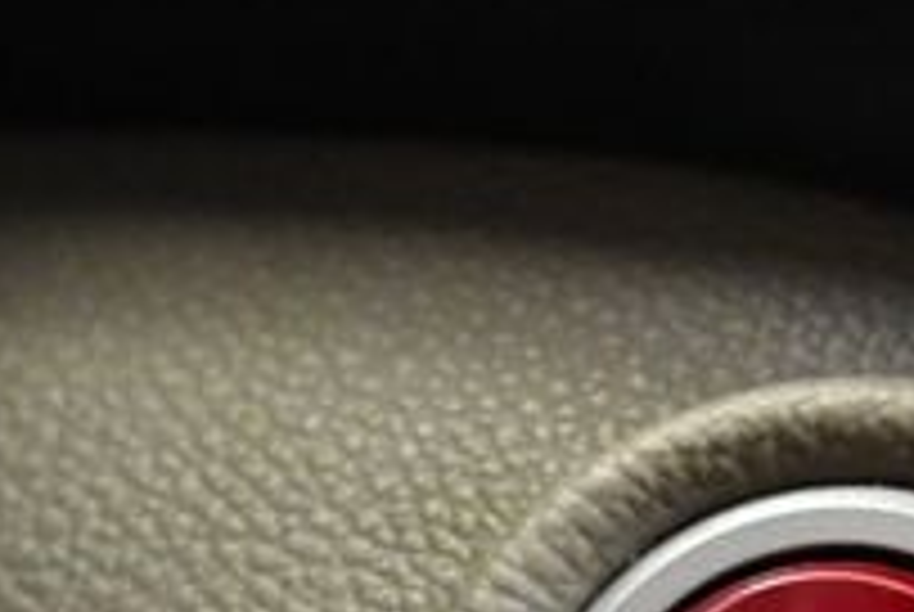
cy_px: 792
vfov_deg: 7.2
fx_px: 4805
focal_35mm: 189
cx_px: 815
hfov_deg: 10.8
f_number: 4.2
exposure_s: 1/60
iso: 5600
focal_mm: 30
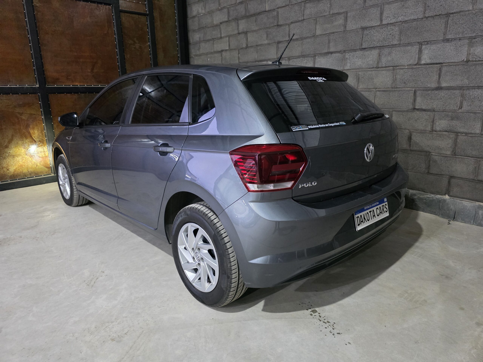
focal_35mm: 23
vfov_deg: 58.9
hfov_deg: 73.9
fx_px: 321
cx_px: 242
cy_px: 181
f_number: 1.7
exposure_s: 1/100
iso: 2000
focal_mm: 6.3
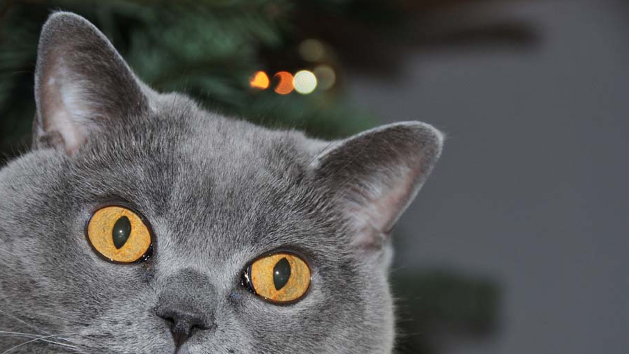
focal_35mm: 142
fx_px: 2368
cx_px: 281
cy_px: 235
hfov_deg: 15.1
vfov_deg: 8.5
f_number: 5.3
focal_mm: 80
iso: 400
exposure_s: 1/60
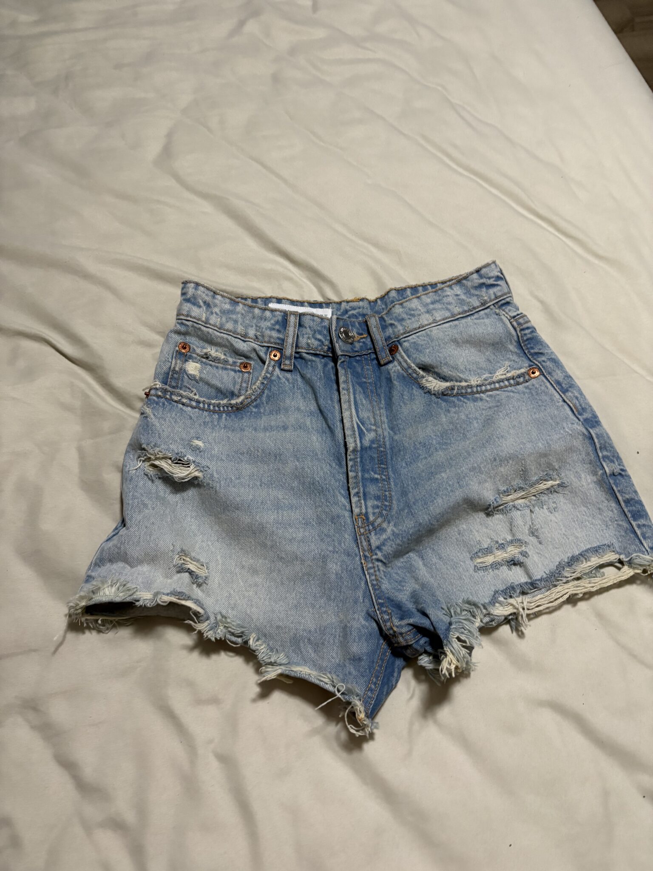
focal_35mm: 26
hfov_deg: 53.1
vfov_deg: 67.3
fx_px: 654
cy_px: 436
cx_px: 326
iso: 320
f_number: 1.6
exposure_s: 1/60
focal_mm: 5.96
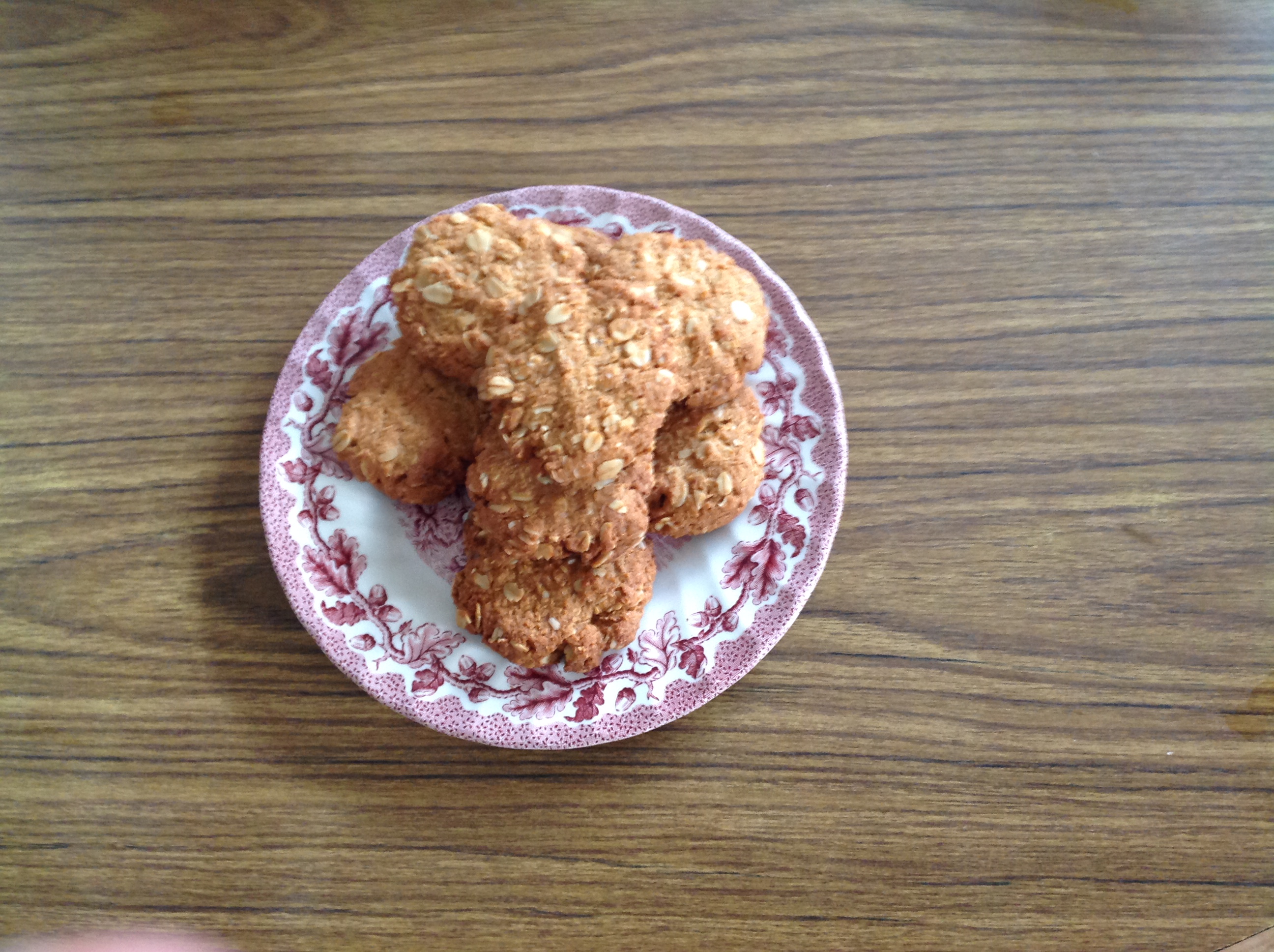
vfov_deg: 40.6
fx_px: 1286
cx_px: 637
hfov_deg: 52.7
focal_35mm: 35
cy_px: 476
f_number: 2.4
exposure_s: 1/15
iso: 160
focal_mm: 4.28
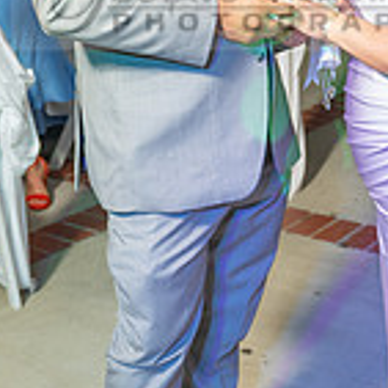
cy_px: -15
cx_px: 250
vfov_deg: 19.9
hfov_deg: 20.6
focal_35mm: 84
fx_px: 1065
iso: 250
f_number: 2.8
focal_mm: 24
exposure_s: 1/125
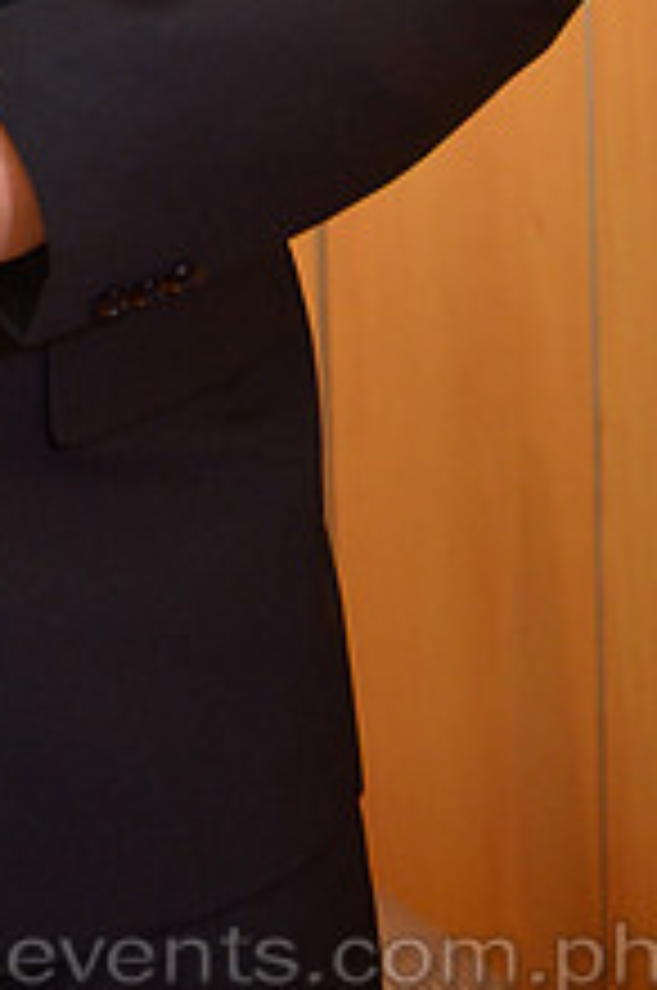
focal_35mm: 138
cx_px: -171
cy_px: -252
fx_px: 3798
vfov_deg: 14.3
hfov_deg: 9.7
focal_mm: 35
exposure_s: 1/60
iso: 640
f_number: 2.2
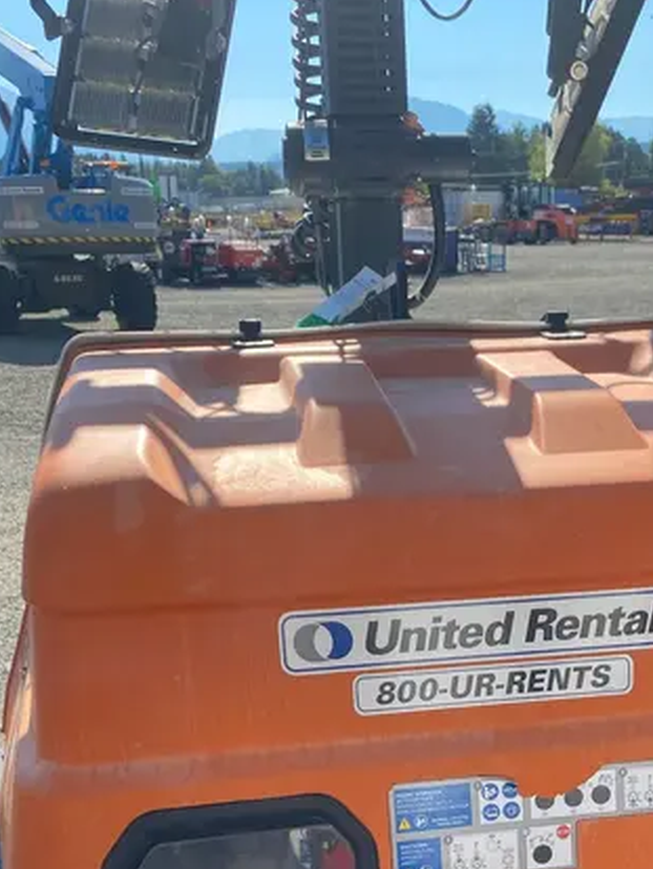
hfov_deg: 31.2
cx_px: 454
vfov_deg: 39.3
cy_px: 721
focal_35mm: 46
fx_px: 1156
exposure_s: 1/1193
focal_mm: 4.25
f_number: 1.8
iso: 32
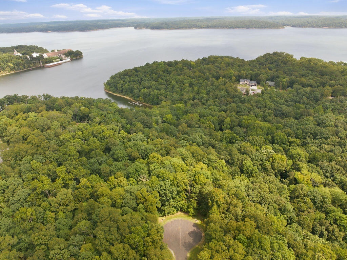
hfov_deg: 71.6
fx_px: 240
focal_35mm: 24
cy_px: 130
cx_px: 174
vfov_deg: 56.8
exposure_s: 1/500
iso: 100
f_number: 4.5
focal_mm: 12.3
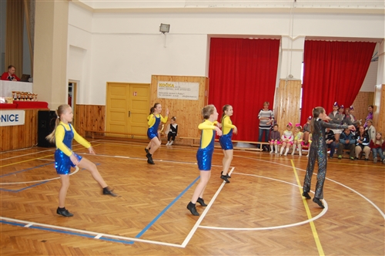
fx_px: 352
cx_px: 192
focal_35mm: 33
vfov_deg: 39.9
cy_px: 128
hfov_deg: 57.3
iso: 500
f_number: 3.8
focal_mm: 22
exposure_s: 1/60
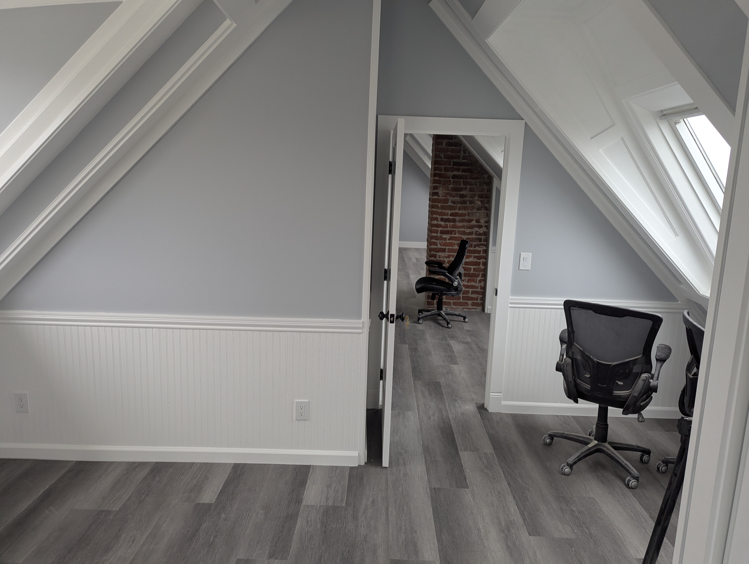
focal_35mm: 24
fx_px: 520
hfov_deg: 71.5
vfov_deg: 56.9
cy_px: 282
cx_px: 374
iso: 114
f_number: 1.85
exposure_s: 1/112
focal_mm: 6.81
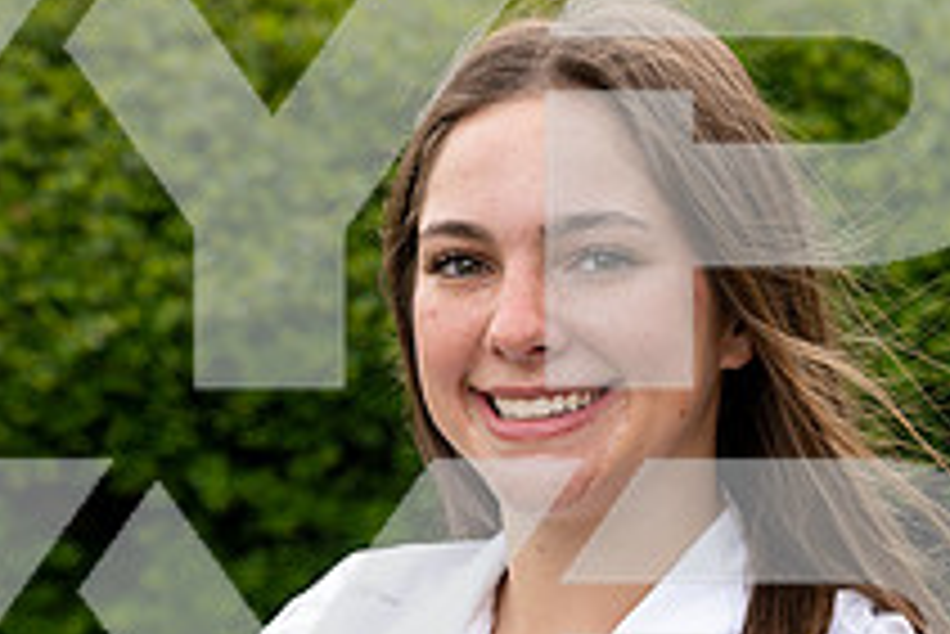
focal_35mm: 129
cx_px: 473
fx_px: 3406
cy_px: 699
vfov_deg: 10.5
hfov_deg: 15.9
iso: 100
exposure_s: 1/250
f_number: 4
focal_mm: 47
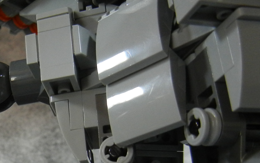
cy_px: 185
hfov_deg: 24.4
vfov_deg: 15.8
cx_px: -14
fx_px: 567
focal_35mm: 80
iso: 400
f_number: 3.5
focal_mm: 5.4
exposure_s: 1/114
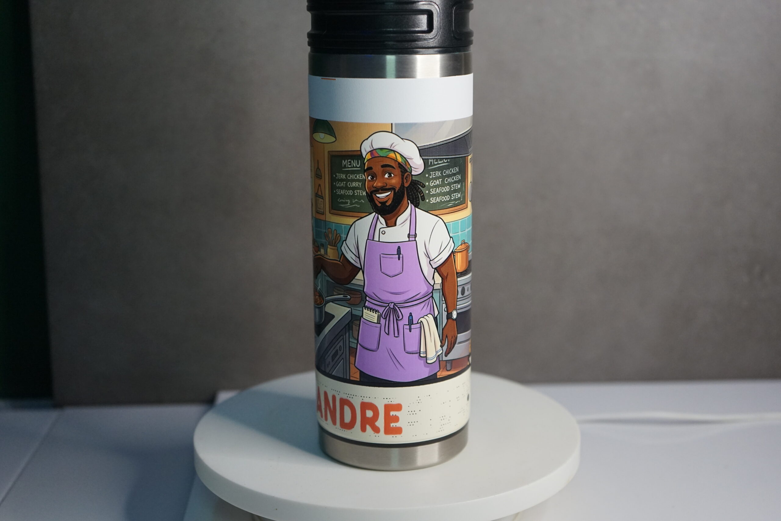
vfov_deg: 27.5
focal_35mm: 49
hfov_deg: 40.3
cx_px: 390
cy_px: 260
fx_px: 1063
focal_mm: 49
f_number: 4.5
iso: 1600
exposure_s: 1/160
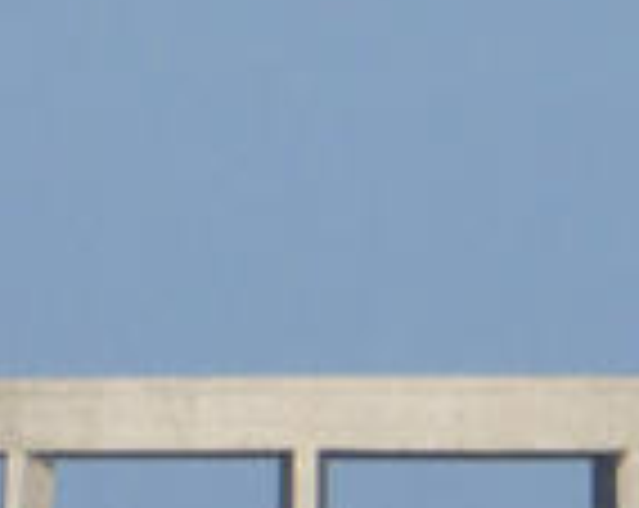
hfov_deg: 0.9
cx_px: 32
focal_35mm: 2117
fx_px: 39954
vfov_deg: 0.7
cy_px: 216
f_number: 5.9
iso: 100
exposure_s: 1/400
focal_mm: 68.8
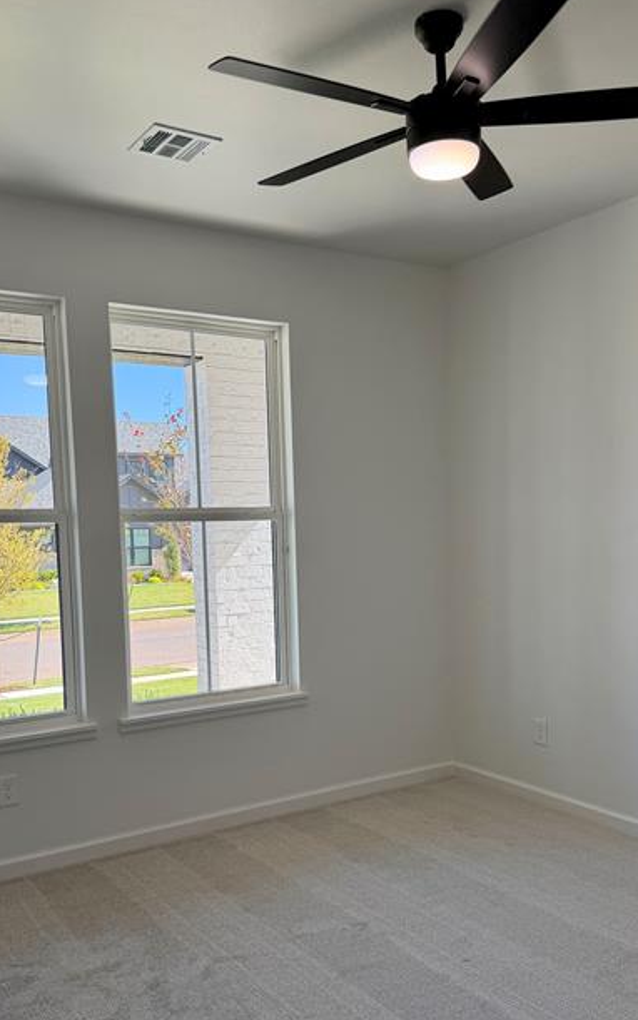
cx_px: 331
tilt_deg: -6.4
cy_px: 596
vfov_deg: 59.3
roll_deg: +2.8
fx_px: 890
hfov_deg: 39.4
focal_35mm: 32
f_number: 1.78
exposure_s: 1/501
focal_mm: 6.76
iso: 100
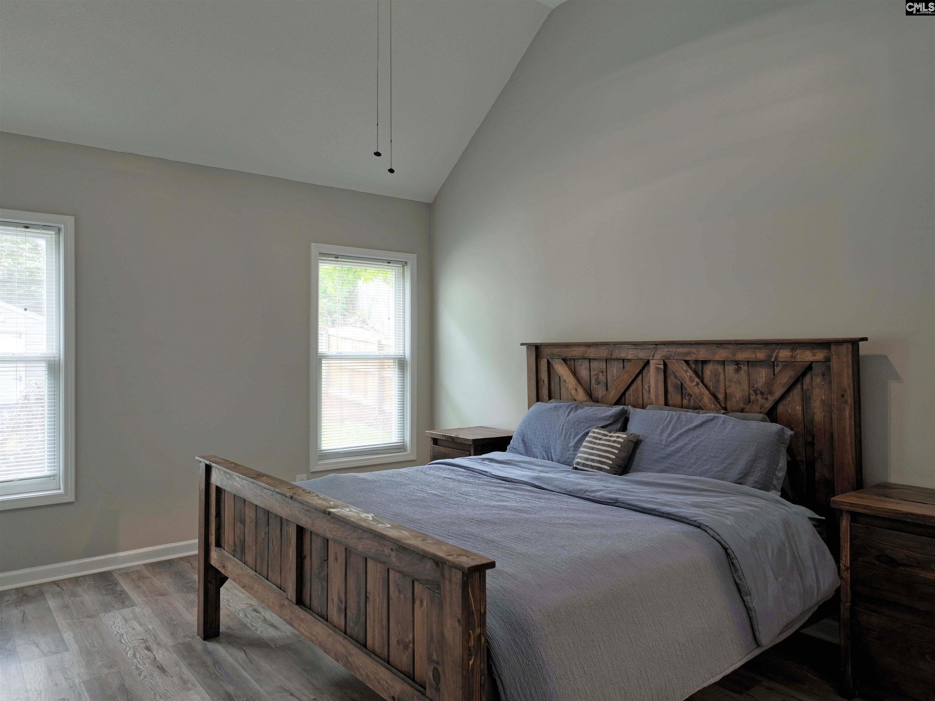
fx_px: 648
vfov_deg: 56.8
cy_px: 350
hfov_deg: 71.6
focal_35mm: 24
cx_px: 468
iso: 100
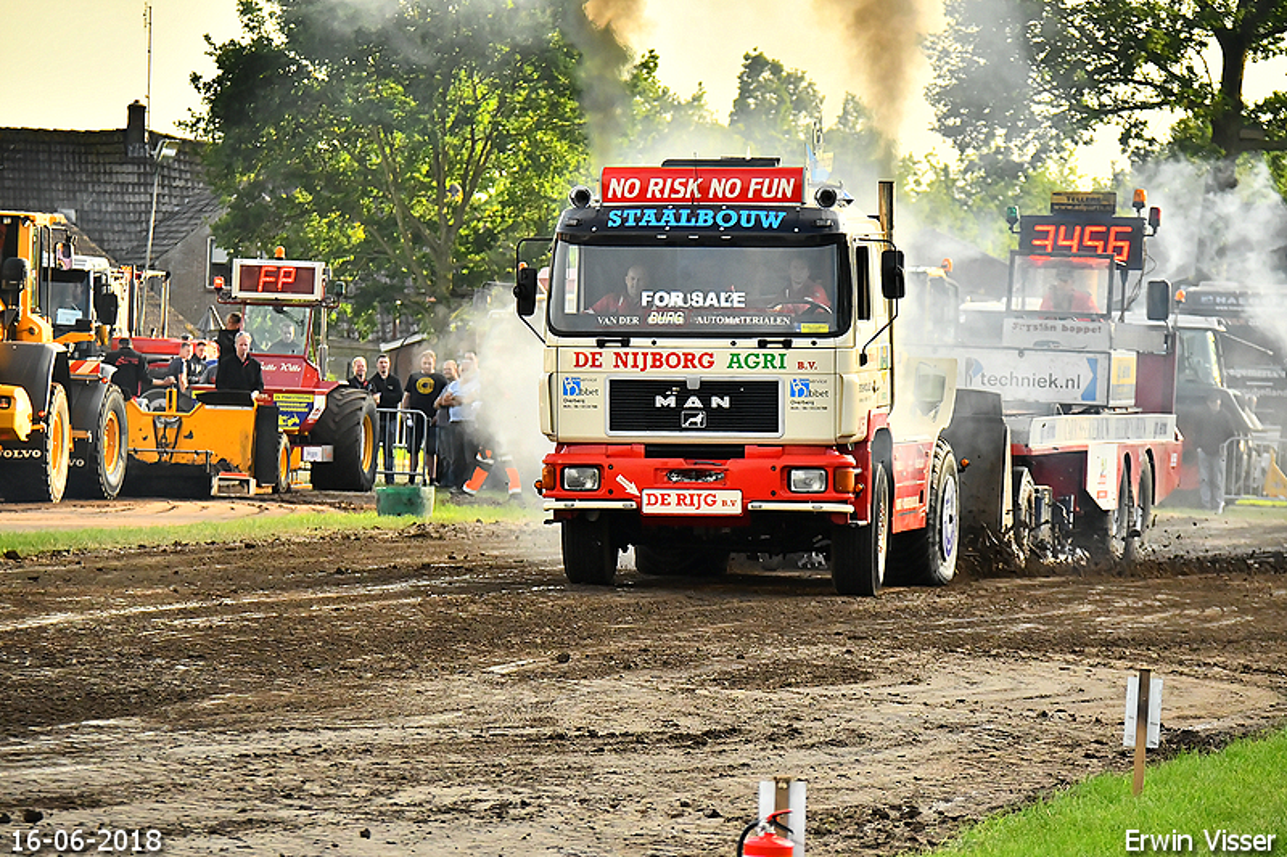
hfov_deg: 8.9
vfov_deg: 5.9
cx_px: 644
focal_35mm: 232
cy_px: 428
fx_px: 8310
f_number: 5.6
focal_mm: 155
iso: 1600
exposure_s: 1/2500
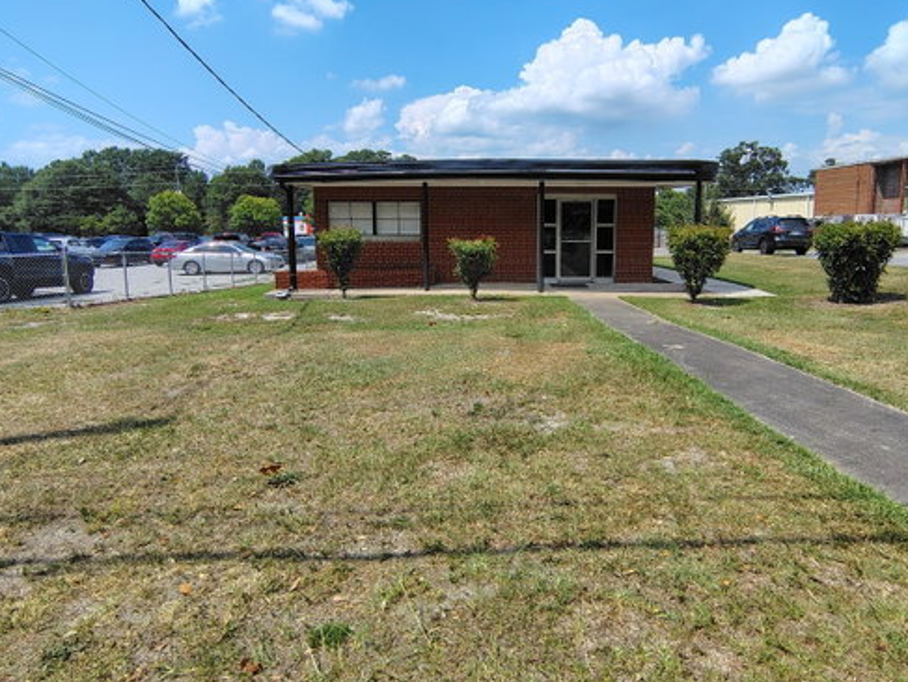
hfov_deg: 78.8
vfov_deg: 63.2
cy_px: 289
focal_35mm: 21
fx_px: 551
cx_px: 495
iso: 100
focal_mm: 2.13
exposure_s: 1/1566
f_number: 2.2
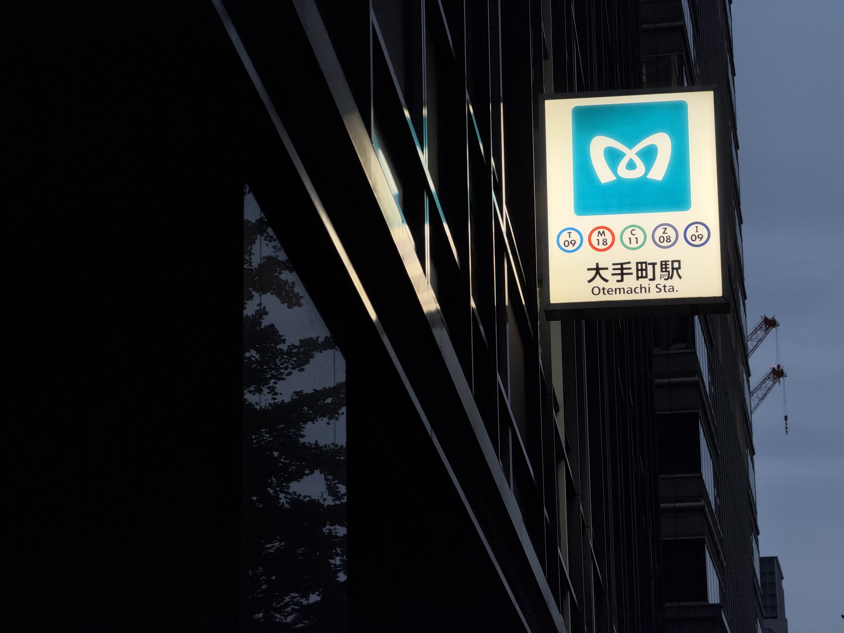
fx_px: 2438
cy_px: 316
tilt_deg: +16.6
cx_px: 422
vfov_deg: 14.8
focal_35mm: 100
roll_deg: +0.9
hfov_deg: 19.6
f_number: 2.8
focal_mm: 16.89
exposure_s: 1/100
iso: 200
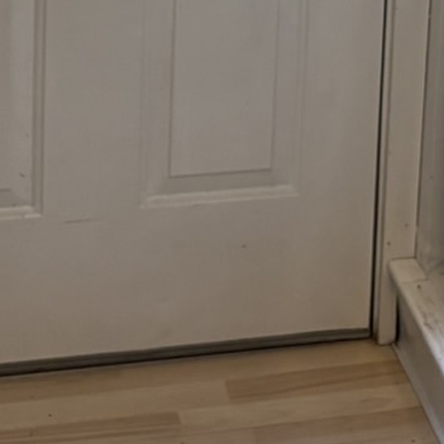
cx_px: 514
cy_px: -316
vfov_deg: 12.1
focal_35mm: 134
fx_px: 1945
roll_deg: -3.0
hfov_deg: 12.7
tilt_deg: -10.7
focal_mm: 5.96
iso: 125
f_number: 1.6
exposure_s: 1/120
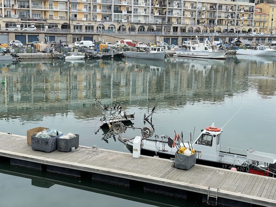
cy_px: 104
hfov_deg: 36.8
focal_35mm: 52
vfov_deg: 28.0
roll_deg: -1.1
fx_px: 415
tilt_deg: -10.8
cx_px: 138
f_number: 2
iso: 25
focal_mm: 6
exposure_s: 1/527
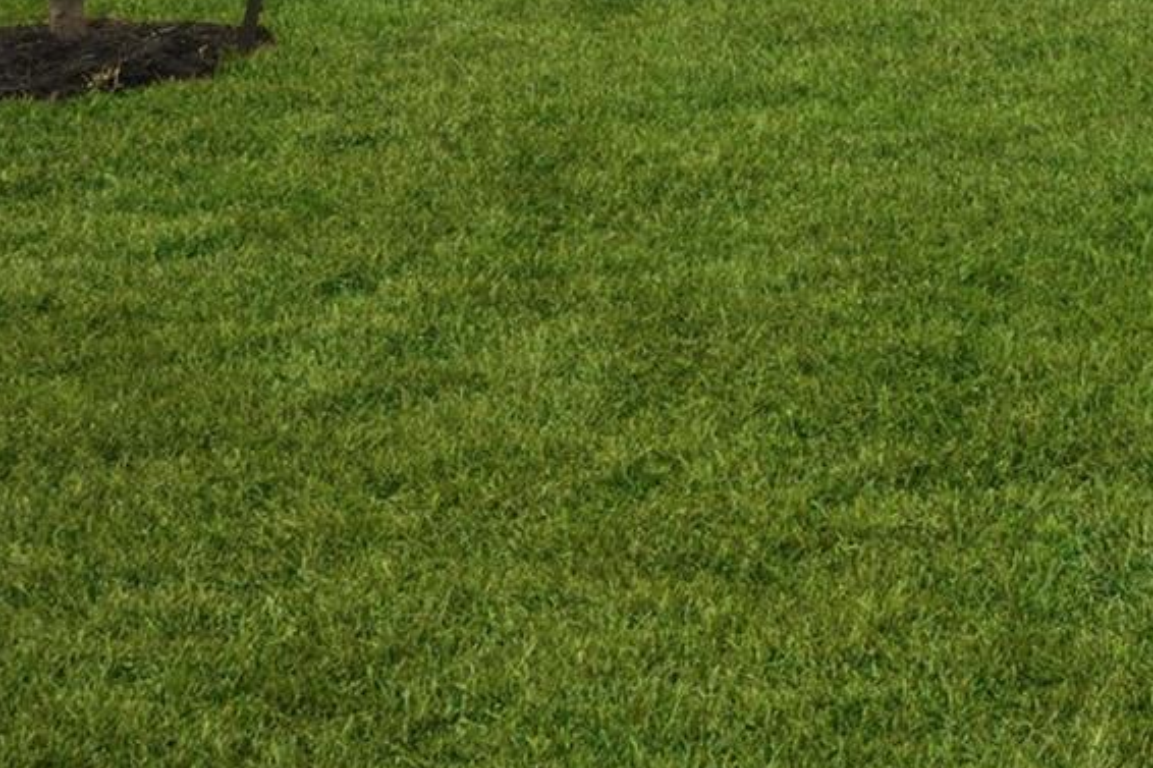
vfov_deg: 16.3
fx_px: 2433
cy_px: -408
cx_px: 1418
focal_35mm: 76
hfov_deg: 24.0
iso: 400
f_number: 8
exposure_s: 1/400
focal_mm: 21
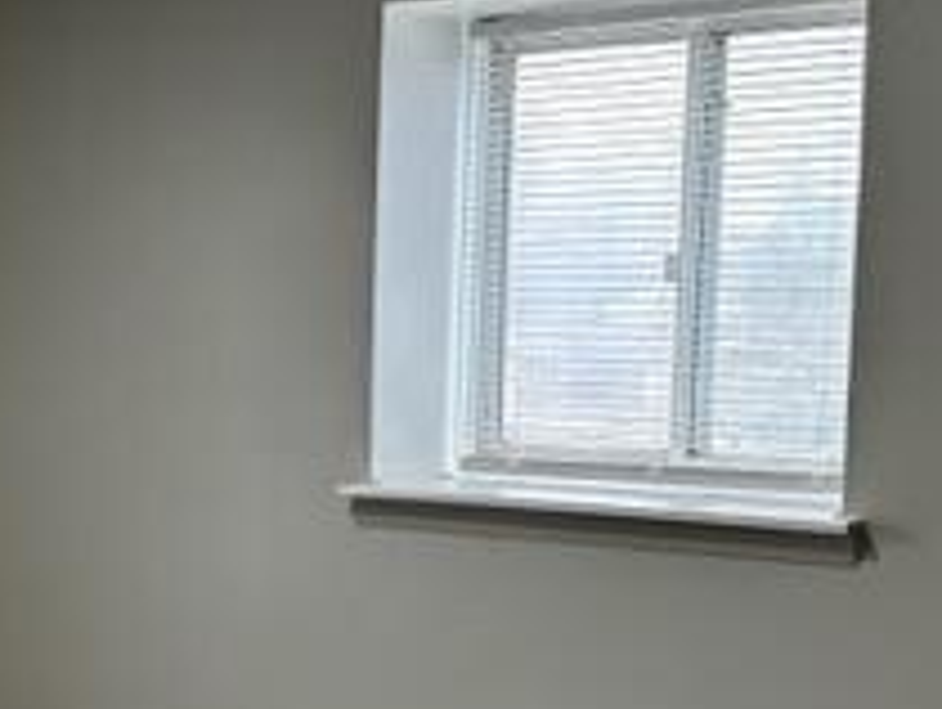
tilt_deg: -8.2
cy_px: 561
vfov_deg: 20.0
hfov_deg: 26.1
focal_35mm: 73
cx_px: 166
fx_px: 1989
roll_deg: -0.1
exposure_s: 1/120
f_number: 1.78
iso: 200
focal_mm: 6.86
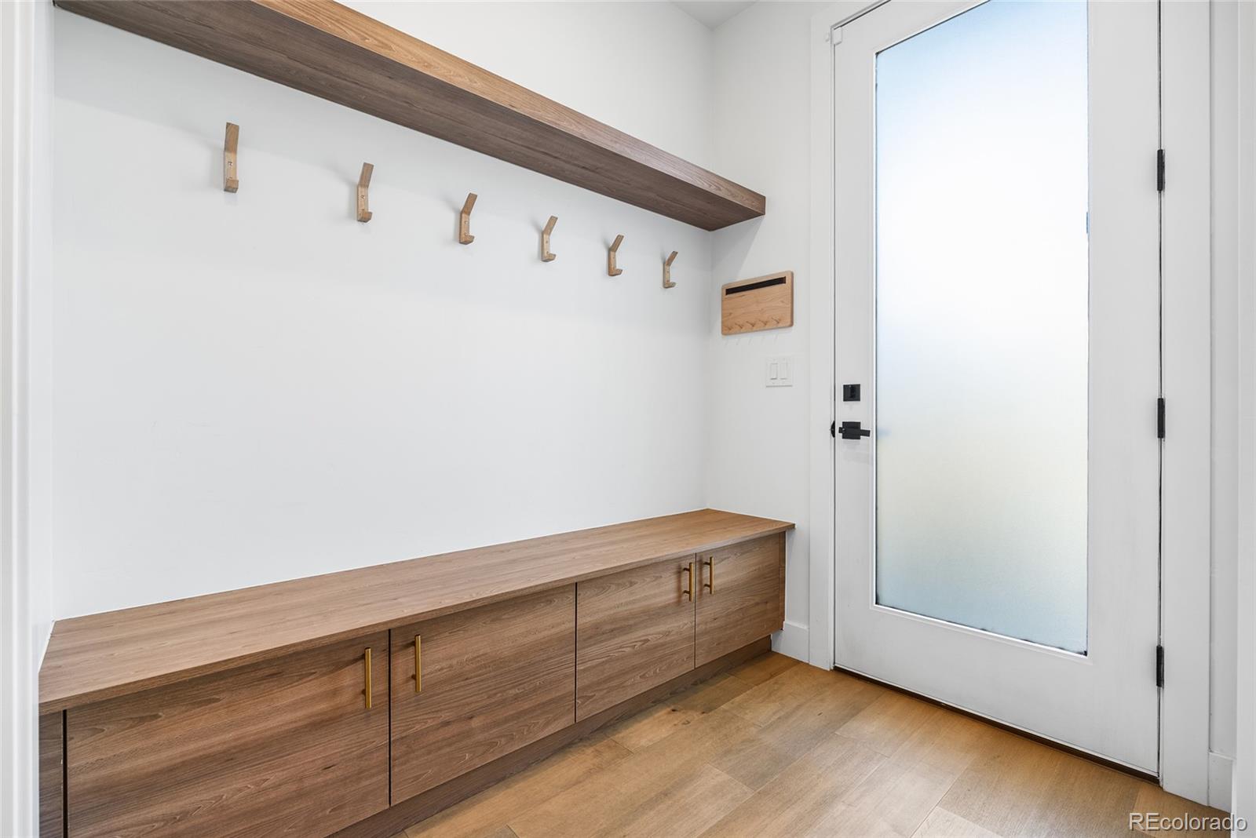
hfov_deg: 96.7
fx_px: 558
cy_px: 419
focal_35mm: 16
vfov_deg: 73.8
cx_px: 628
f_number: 8
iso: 200
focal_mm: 16
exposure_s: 1/200
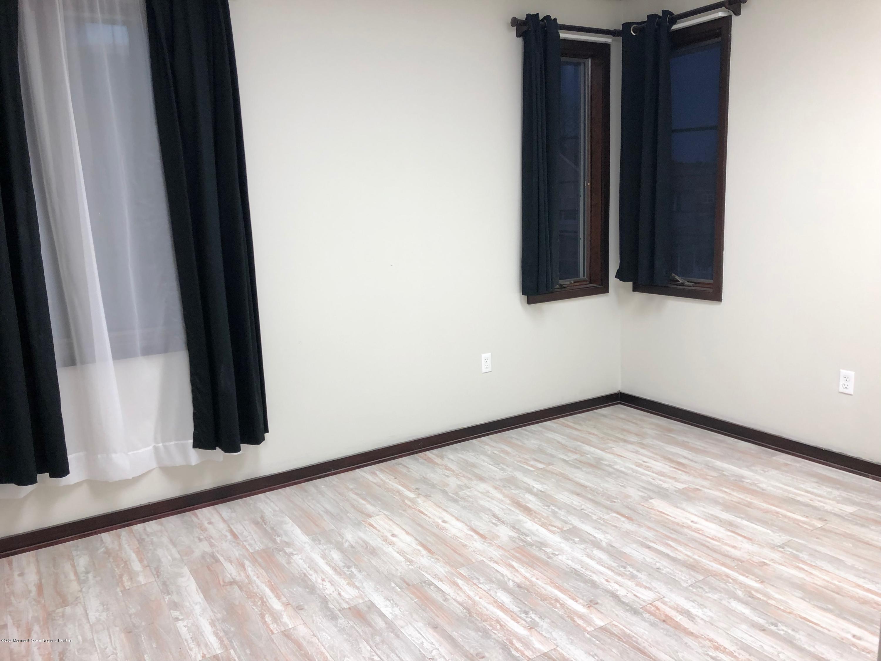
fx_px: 713
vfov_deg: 49.7
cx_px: 440
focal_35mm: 28
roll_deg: +3.0
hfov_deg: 63.4
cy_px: 330
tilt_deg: -11.5
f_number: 1.8
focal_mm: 4
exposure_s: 1/40
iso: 25
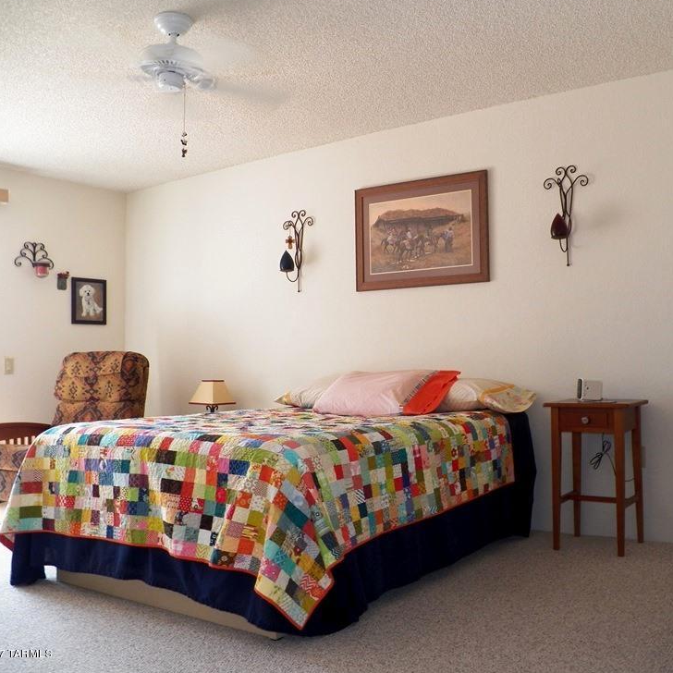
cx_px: 429
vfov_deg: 48.4
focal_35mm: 34
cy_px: 333
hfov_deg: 47.9
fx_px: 748
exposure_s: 1/30
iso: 160
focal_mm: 4.9
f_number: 2.8
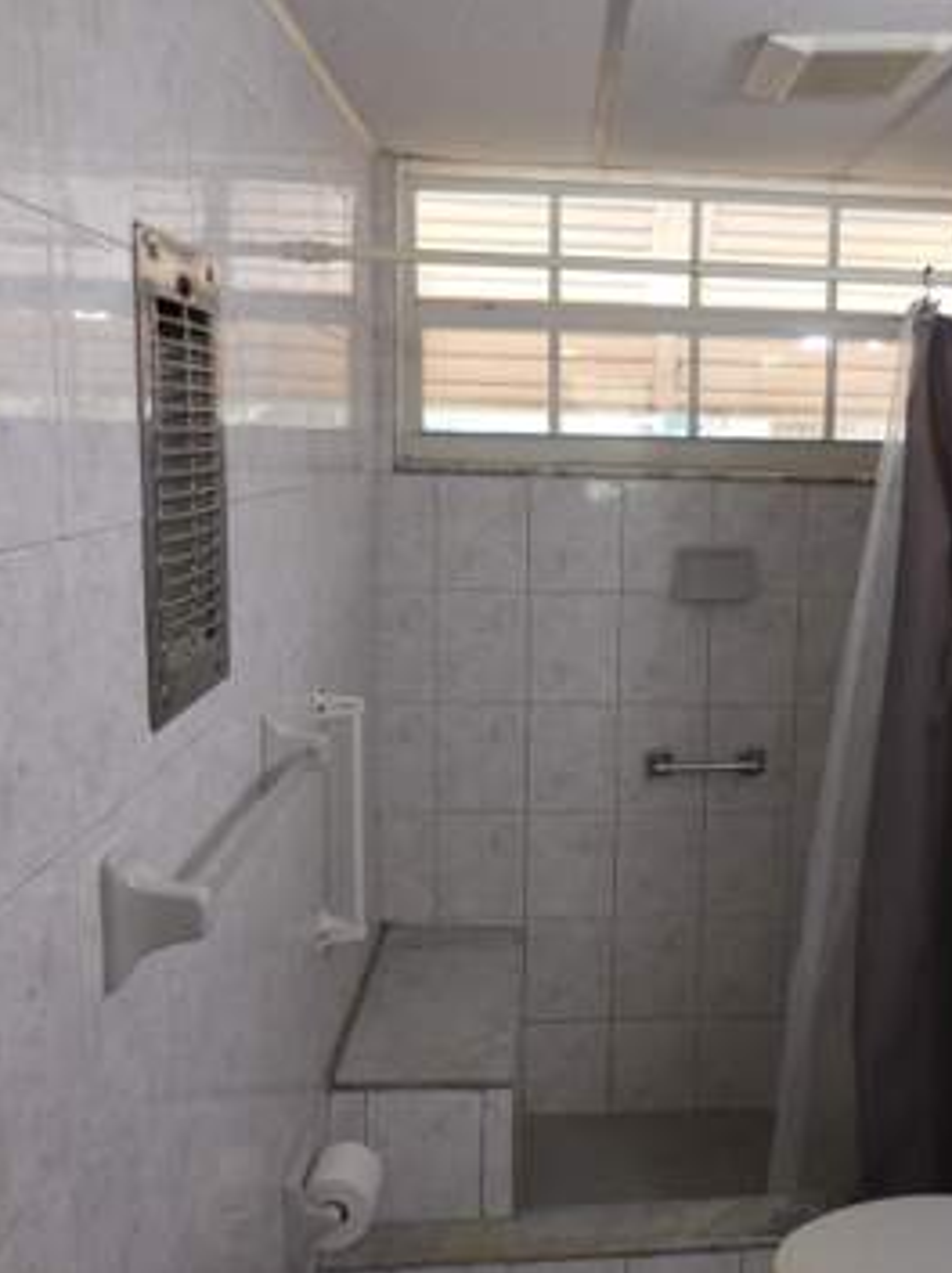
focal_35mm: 34
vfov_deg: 54.0
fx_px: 1249
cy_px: 640
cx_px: 710
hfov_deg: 40.6
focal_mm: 4.5
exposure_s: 1/30
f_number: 3.3
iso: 140
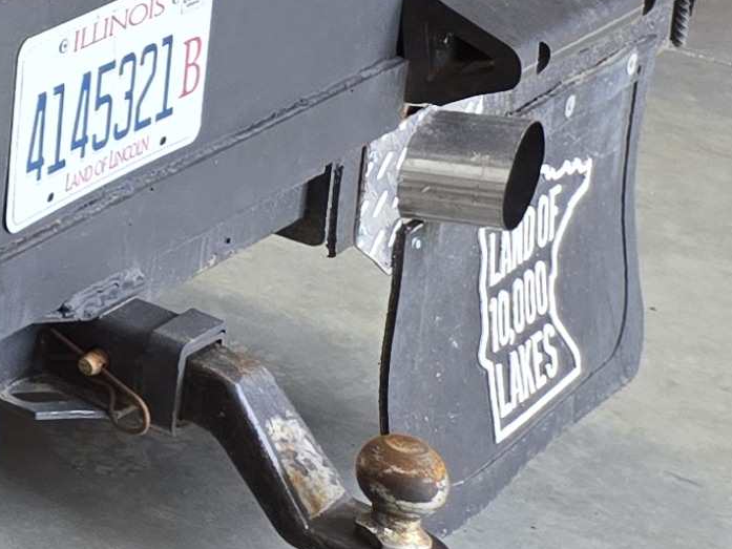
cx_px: -1201
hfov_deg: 11.4
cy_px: -534
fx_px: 2792
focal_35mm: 132
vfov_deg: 10.4
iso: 40
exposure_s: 1/120
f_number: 1.8
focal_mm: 5.4
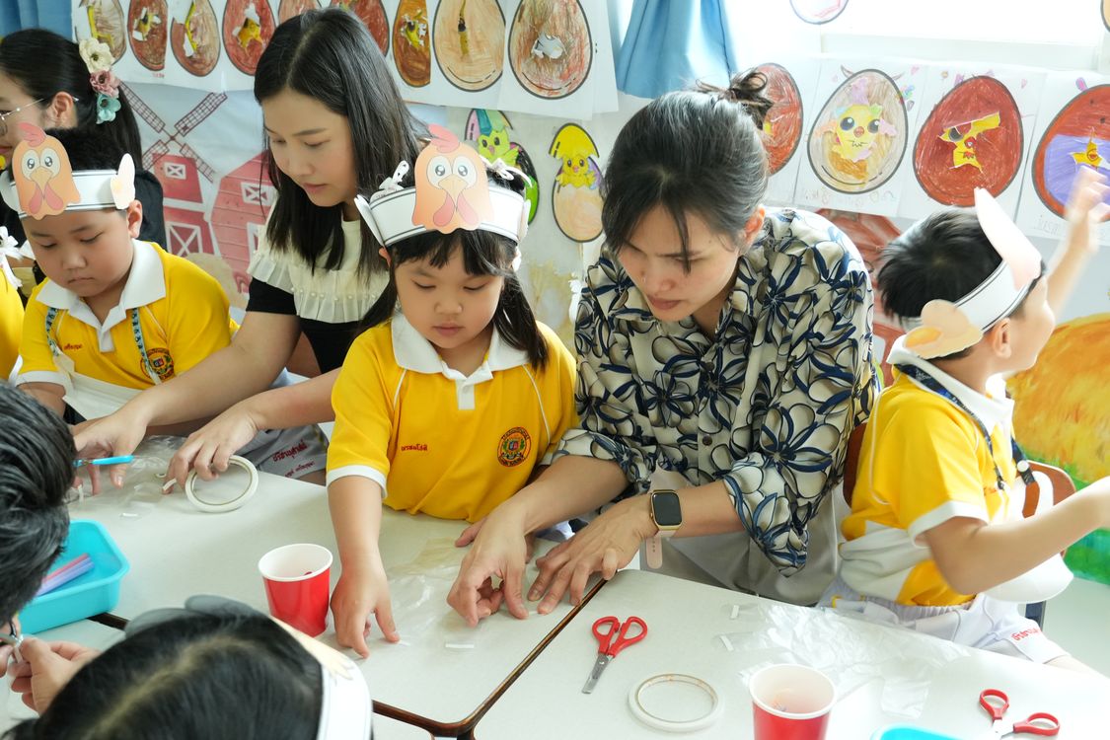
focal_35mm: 42
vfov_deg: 31.9
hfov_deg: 46.4
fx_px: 1295
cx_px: 555
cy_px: 370
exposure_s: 1/60
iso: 2500
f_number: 6.3
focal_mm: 28
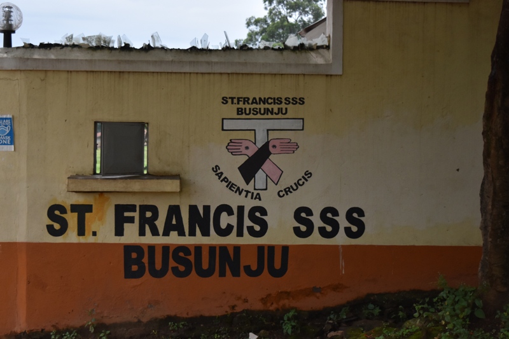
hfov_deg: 33.4
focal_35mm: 60
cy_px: 170
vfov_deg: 22.6
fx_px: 848
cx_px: 254
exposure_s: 1/4000
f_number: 5
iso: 800
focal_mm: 40
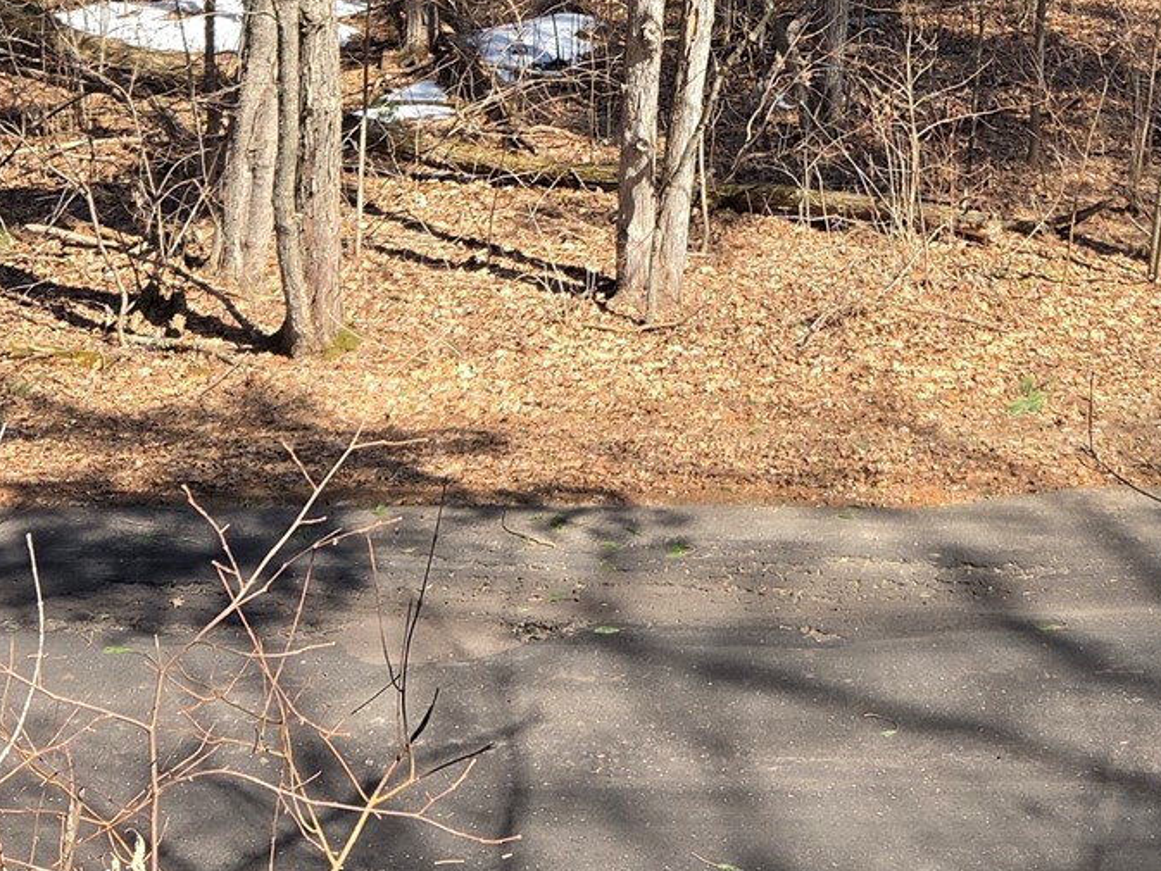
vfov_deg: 19.5
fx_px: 2348
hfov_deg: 27.4
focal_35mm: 70
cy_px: -229
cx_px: 880
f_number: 1.8
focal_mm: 5.4
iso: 80
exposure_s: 1/1593
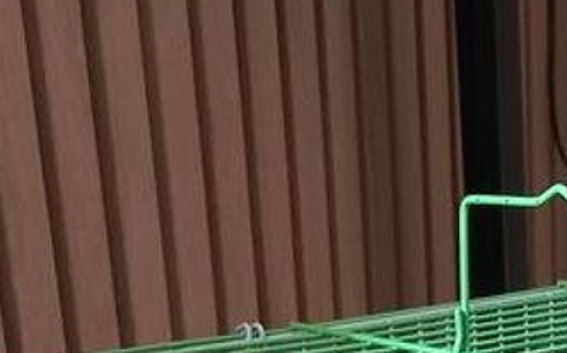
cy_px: 1091
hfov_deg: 17.7
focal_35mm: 115
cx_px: 555
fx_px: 1776
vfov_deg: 9.0
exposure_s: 1/50
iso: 200
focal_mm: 4
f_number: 1.8
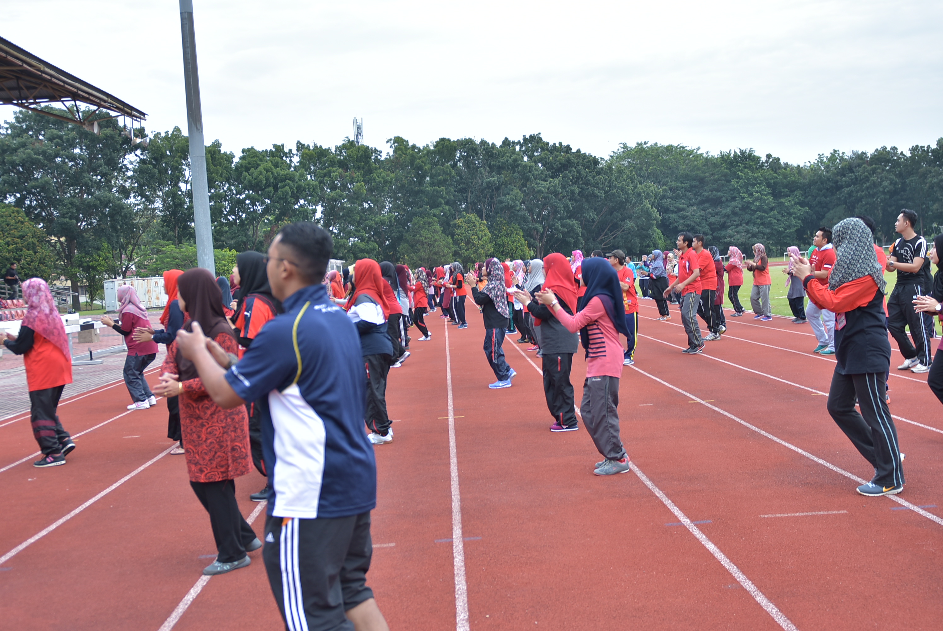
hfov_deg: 53.1
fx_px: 944
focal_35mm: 36
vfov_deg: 36.9
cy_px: 316
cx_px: 472
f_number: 2.8
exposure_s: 1/200
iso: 100
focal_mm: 24
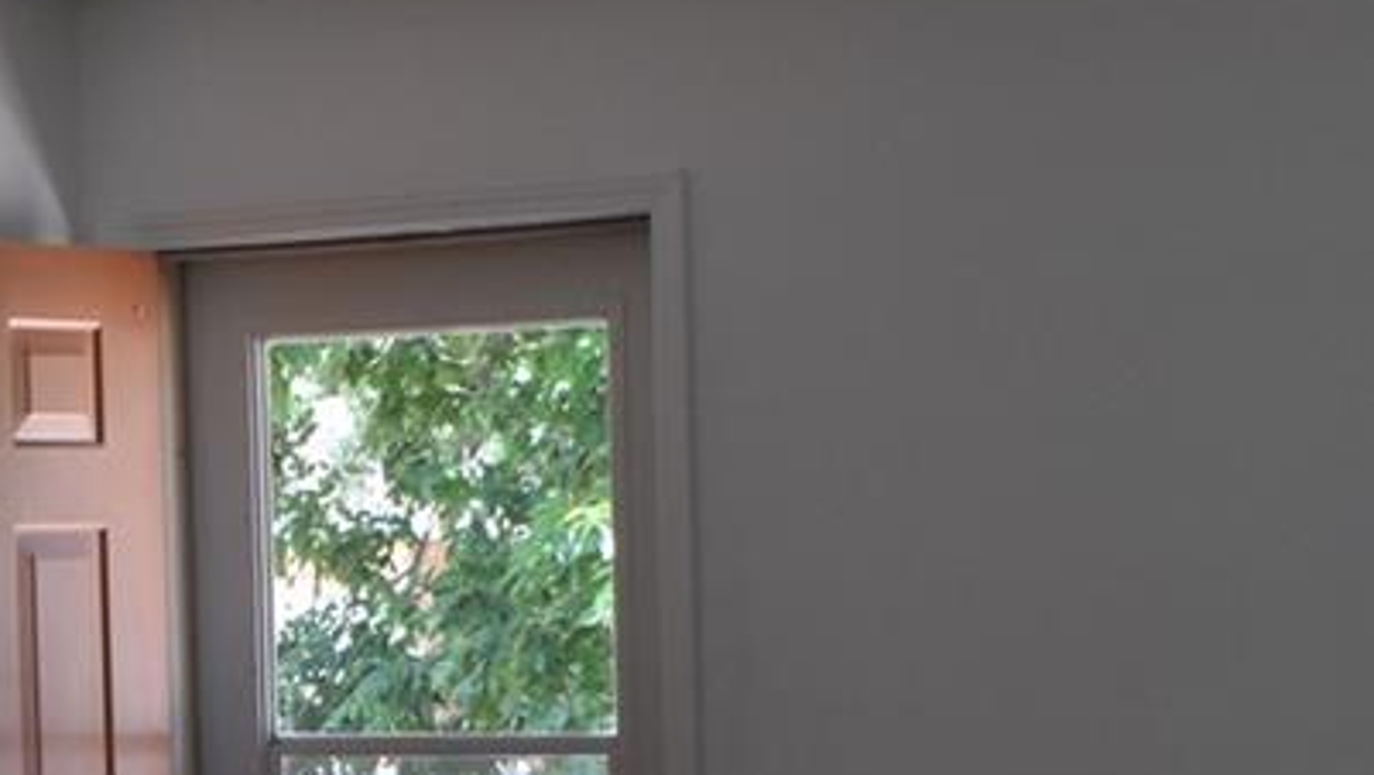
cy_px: 844
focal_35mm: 188
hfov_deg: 11.3
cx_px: 21
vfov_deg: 6.4
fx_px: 6853
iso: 400
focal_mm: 30
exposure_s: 1/125
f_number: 5.6
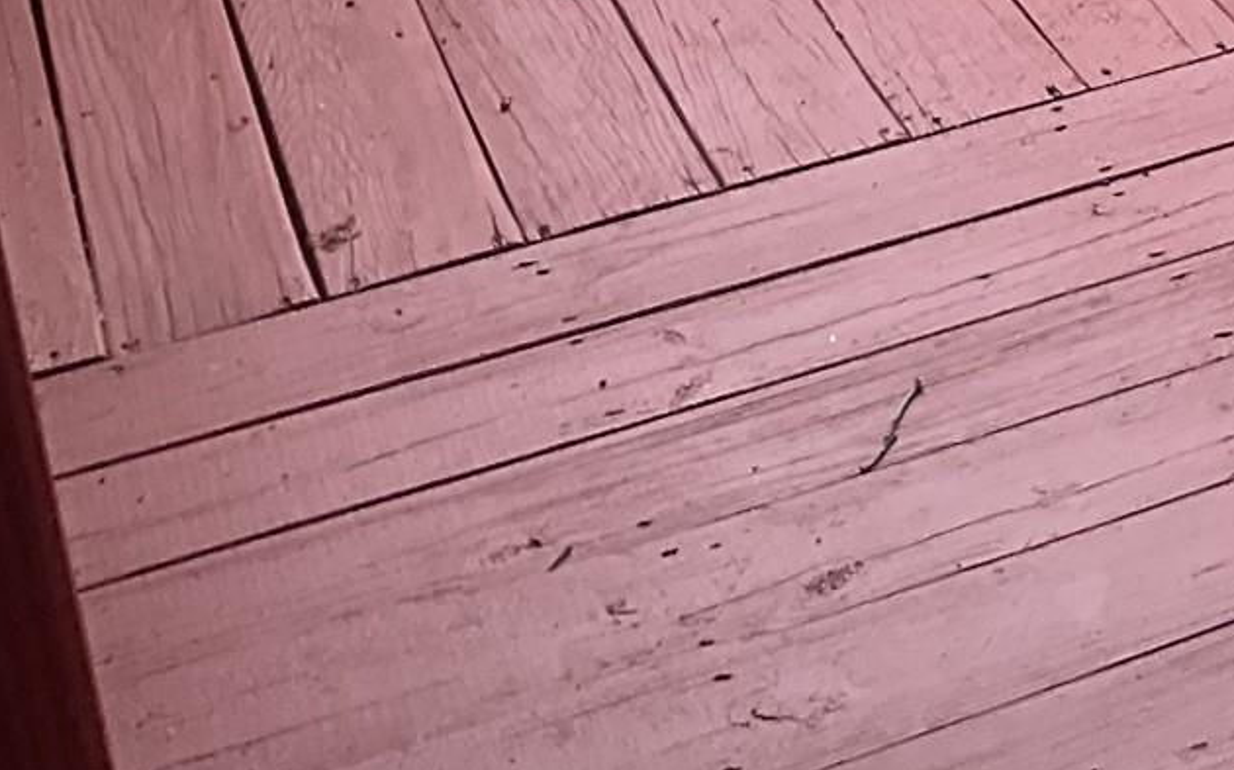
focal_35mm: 100
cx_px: 1937
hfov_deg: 18.1
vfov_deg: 12.0
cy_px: -617
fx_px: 3361
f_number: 1.8
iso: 16
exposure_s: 1/139
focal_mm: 3
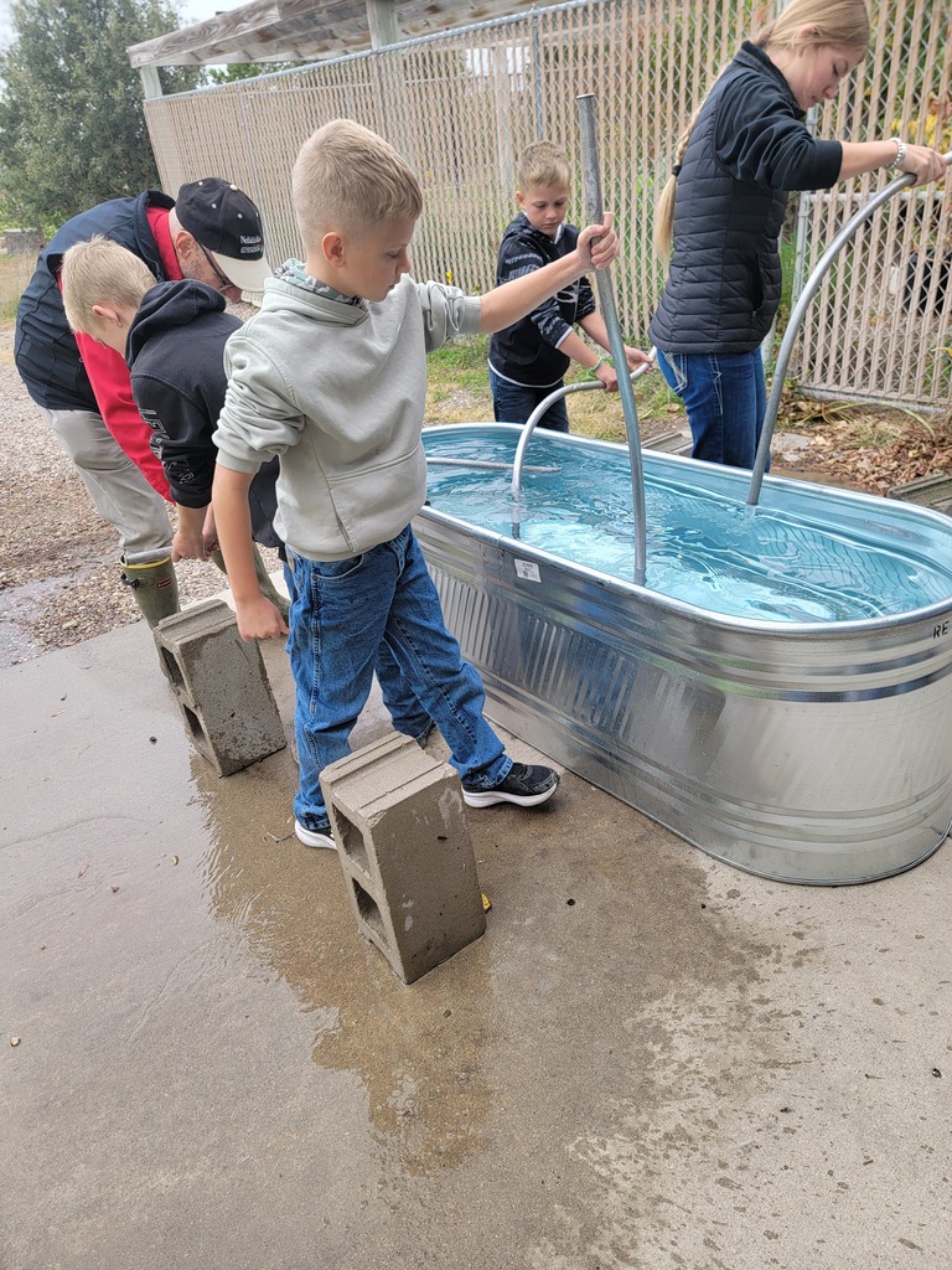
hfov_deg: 56.8
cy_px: 635
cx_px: 476
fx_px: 880
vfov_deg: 71.6
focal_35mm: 24
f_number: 1.8
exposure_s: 1/233
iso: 16
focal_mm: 6.7
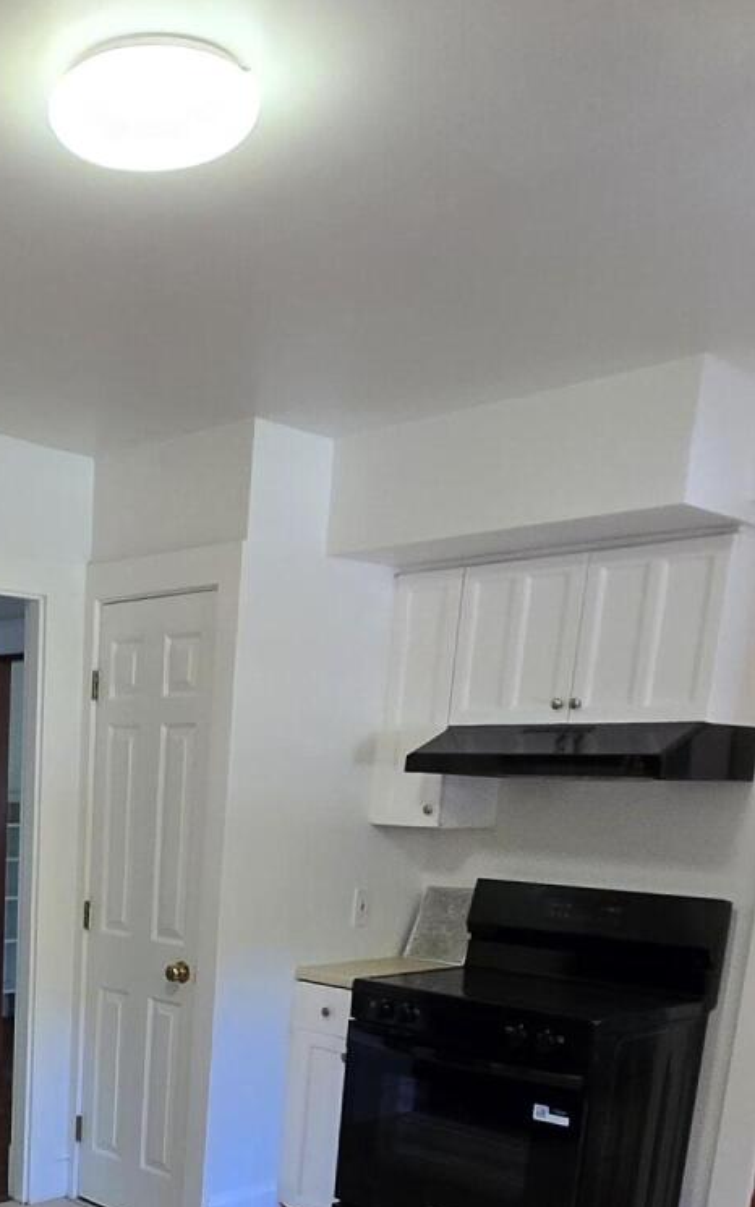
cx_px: 2
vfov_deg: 47.7
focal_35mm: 37
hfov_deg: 31.8
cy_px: 1073
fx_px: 1217
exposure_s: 1/60
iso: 160
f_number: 2.2
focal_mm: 1.7
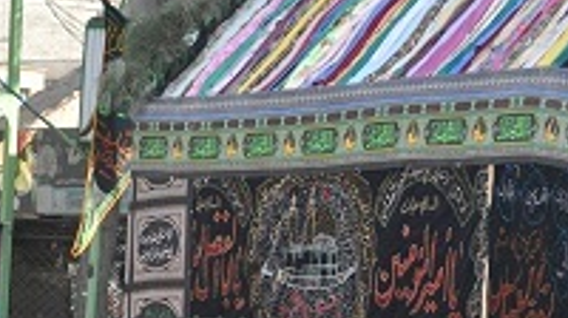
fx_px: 3370
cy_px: 256
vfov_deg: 5.4
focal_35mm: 224
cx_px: 798
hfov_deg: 9.4
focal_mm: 38
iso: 800
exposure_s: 1/800
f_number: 4.5
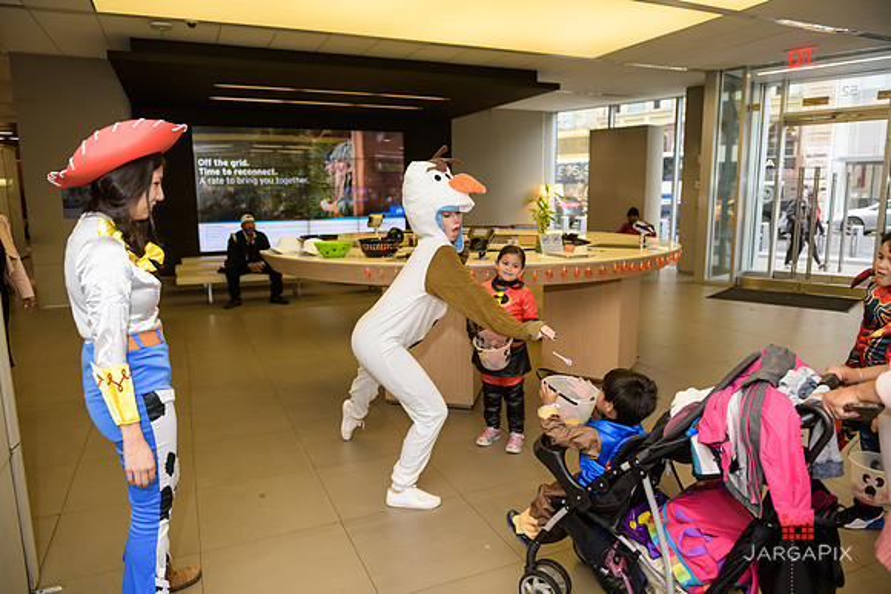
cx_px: 446
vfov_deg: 53.2
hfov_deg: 73.7
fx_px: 594
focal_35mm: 24
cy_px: 297
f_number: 3.2
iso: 800
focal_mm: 24
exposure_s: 1/200
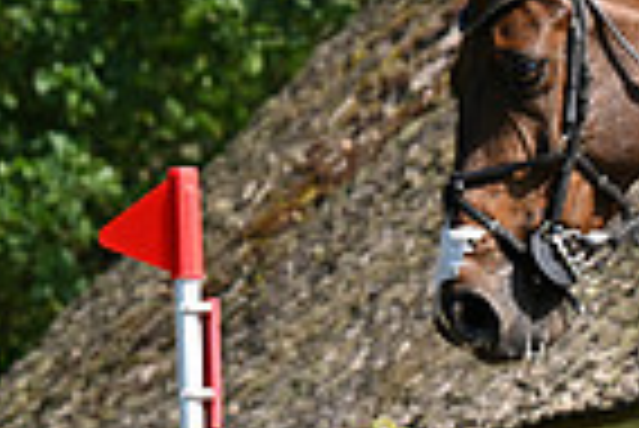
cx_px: 1224
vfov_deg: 3.5
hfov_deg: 5.1
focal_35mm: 396
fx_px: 7036
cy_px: 65
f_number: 3.5
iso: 400
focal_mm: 97
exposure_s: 1/1600
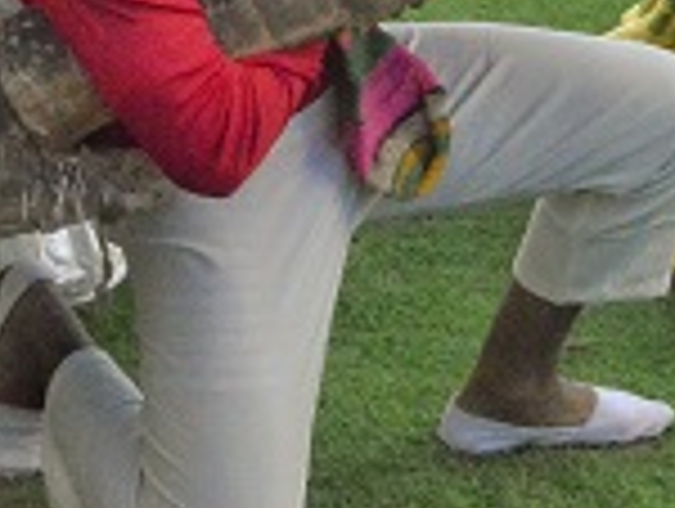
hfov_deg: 13.7
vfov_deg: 9.9
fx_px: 2811
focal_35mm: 144
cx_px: 315
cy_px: -333
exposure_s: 1/2000
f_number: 13
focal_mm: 25
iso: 6400
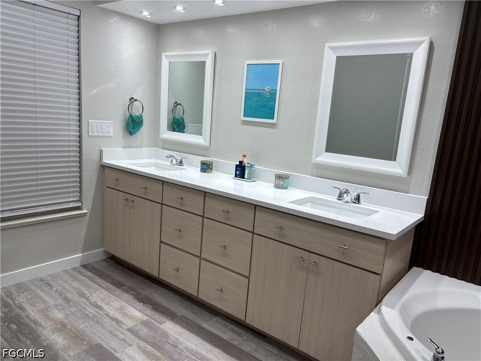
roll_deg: -4.4
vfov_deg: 53.1
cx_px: 240
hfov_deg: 67.3
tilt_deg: -10.1
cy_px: 180
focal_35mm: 26
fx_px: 361
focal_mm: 5.96
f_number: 1.6
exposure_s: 1/120
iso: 32
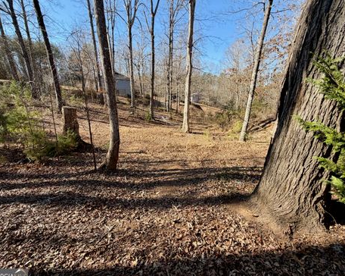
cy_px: 141
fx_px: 153
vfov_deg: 84.0
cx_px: 175
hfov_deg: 96.8
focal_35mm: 15
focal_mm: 2.22
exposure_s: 1/502
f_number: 2.2
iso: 50
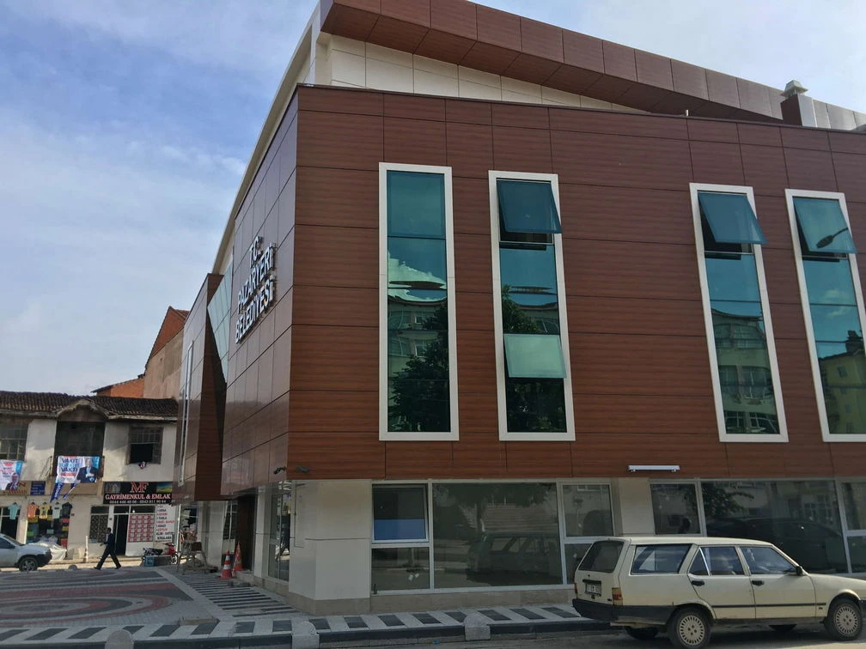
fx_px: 726
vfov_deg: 48.2
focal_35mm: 29
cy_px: 324
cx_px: 433
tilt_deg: +16.0
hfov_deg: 61.7
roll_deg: +0.2
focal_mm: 4.15
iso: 25
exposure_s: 1/1083
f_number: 2.2
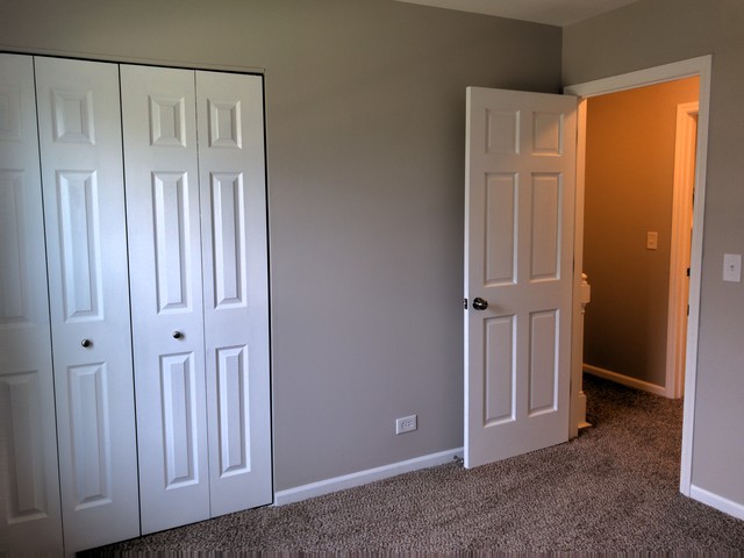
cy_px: 279
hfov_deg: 63.4
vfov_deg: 49.7
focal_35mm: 28
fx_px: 602
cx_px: 372
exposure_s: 1/60
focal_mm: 3.99
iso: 25
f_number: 1.8
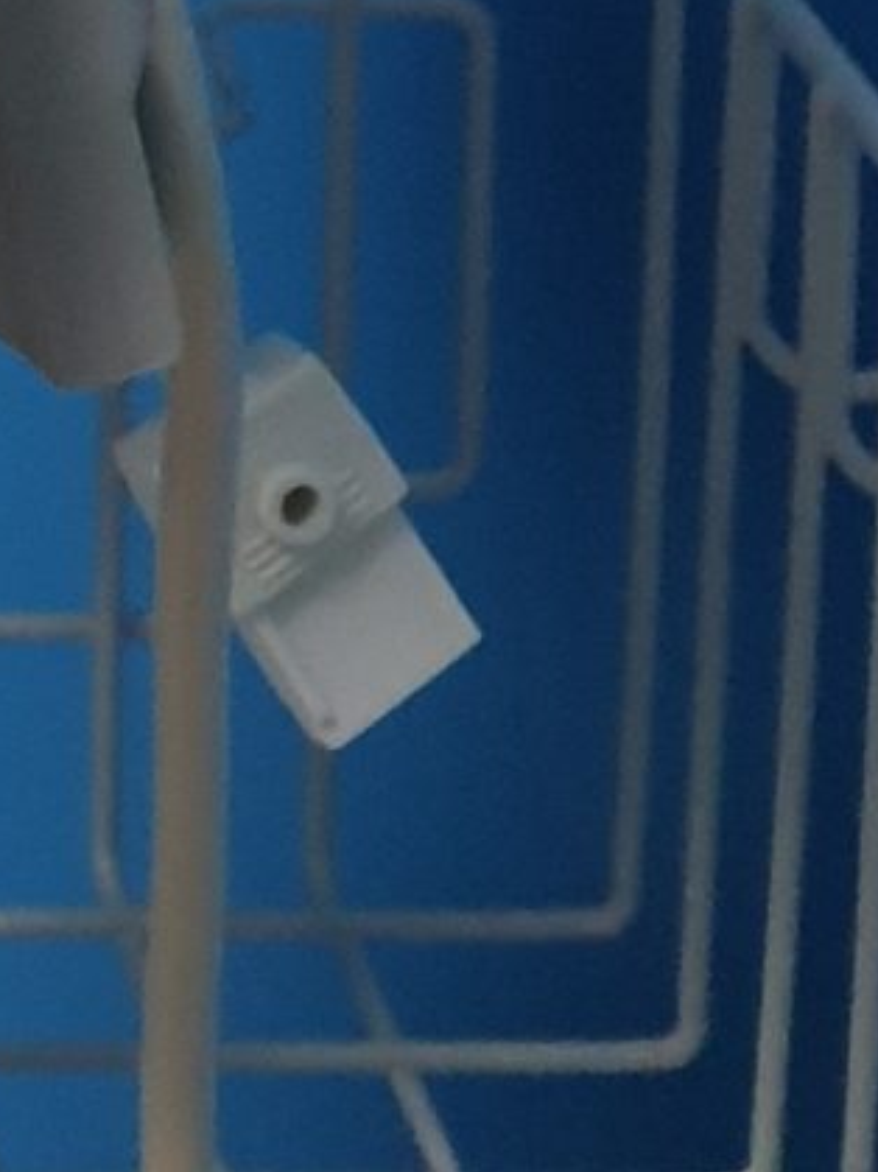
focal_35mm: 159
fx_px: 5380
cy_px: -1421
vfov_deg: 10.9
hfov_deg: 8.3
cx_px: -1420
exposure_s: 1/33
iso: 250
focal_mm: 4.3
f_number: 2.4
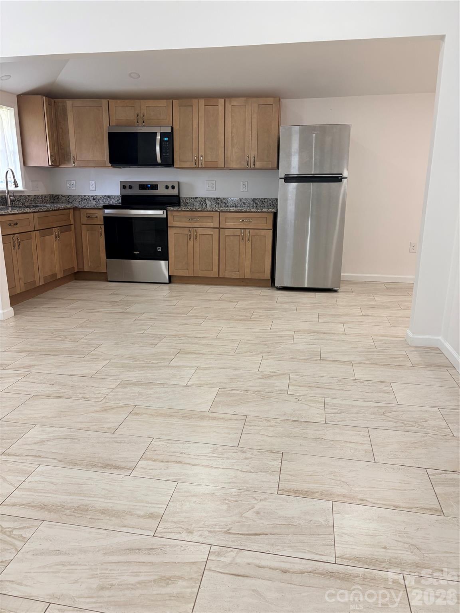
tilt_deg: -14.5
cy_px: 306
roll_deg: -1.0
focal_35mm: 26
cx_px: 230
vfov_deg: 67.3
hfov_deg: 53.1
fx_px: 461
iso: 125
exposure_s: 1/60
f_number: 1.6
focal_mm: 5.96
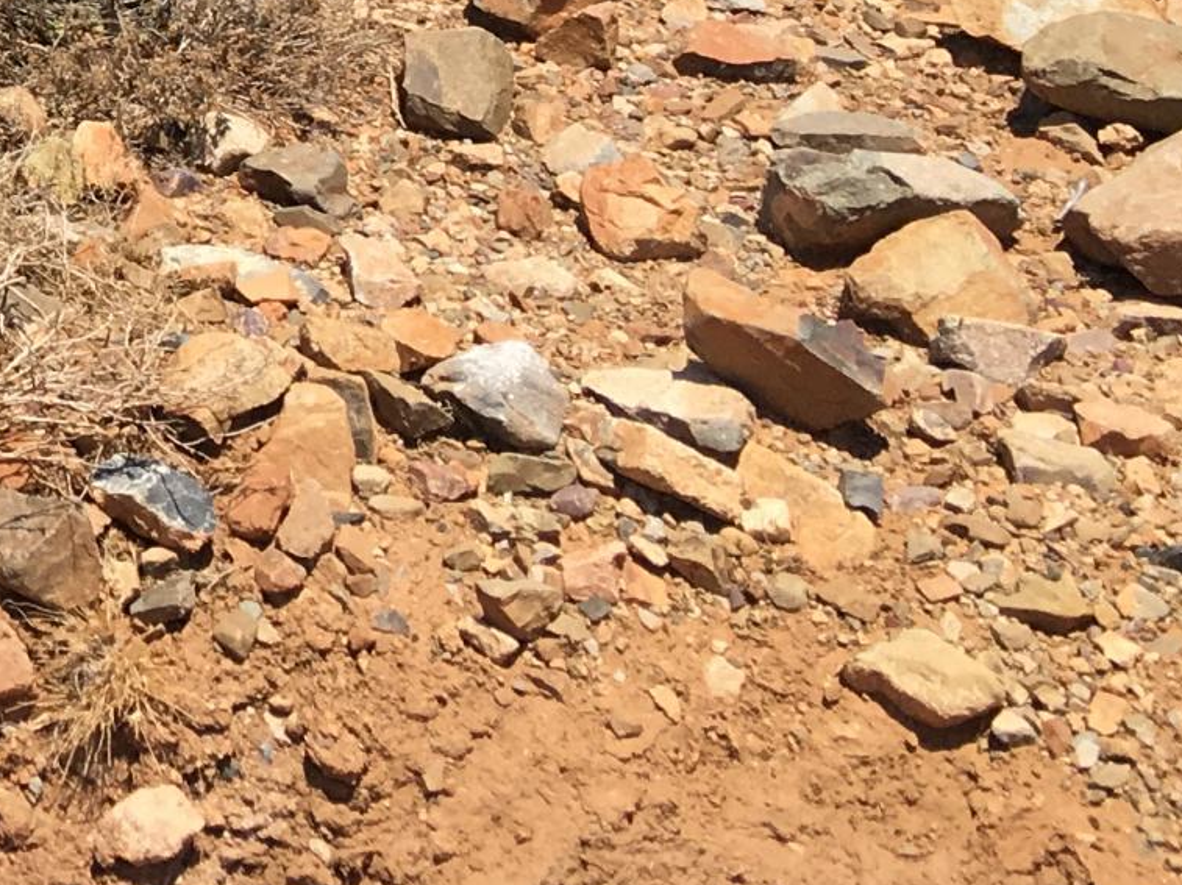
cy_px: -763
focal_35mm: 115
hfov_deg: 14.7
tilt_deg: -13.4
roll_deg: -1.5
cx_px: -1016
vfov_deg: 11.8
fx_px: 3925
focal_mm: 4.15
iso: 25
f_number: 2.2
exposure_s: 1/2024
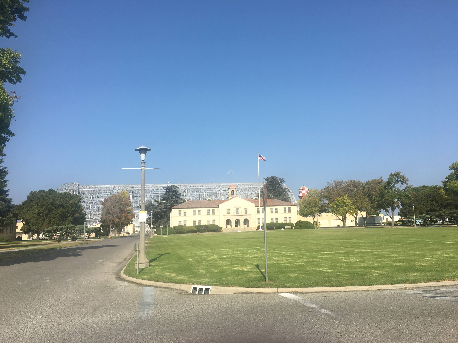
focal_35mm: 29
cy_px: 172
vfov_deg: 48.2
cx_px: 229
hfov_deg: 61.7
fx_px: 384
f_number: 2.2
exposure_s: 1/2024
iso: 25
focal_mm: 4.15
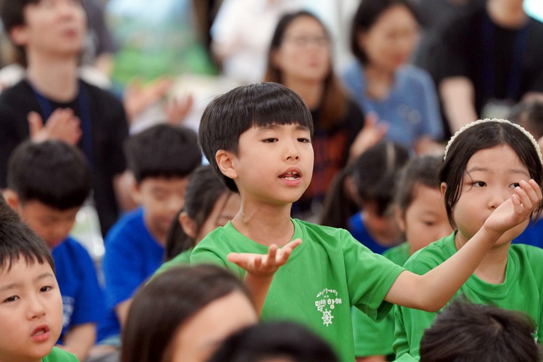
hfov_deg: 10.3
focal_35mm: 200
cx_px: 272
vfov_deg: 6.9
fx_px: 3016
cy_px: 181
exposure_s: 1/250
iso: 5000
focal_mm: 200
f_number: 4
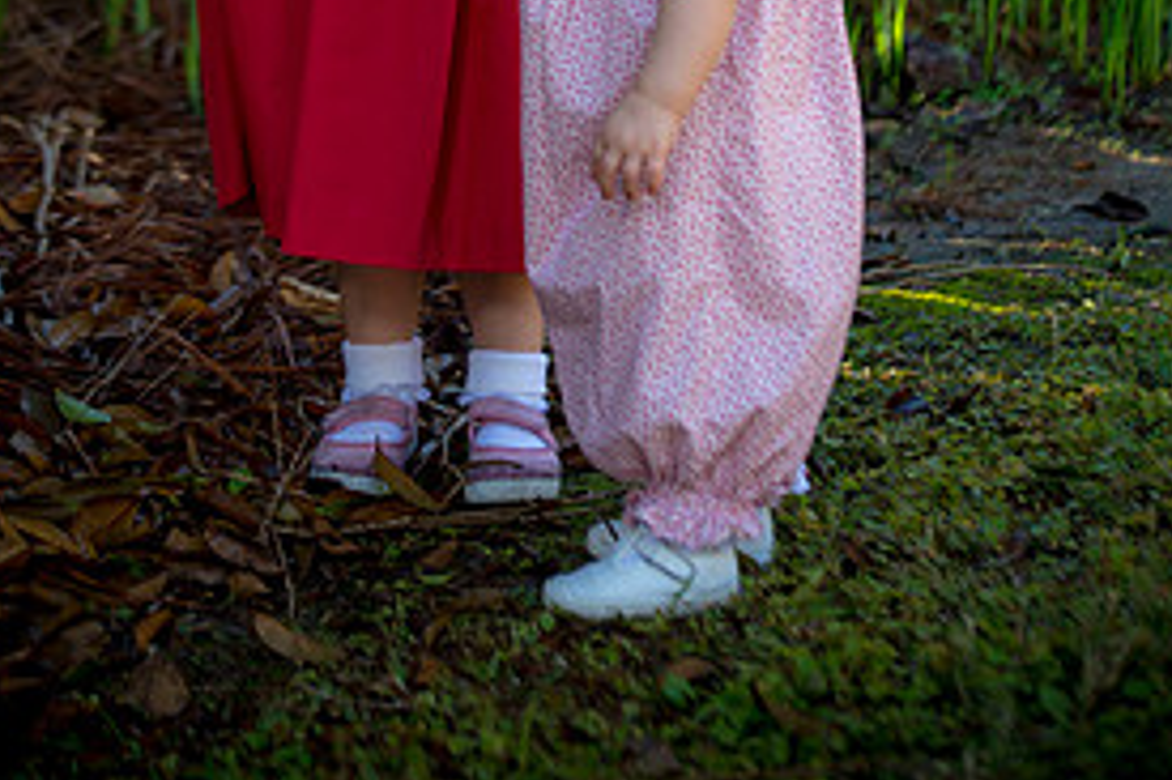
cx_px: 543
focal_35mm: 139
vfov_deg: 9.7
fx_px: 4522
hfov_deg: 14.8
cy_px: -153
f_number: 4
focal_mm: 85
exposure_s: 1/250
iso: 320
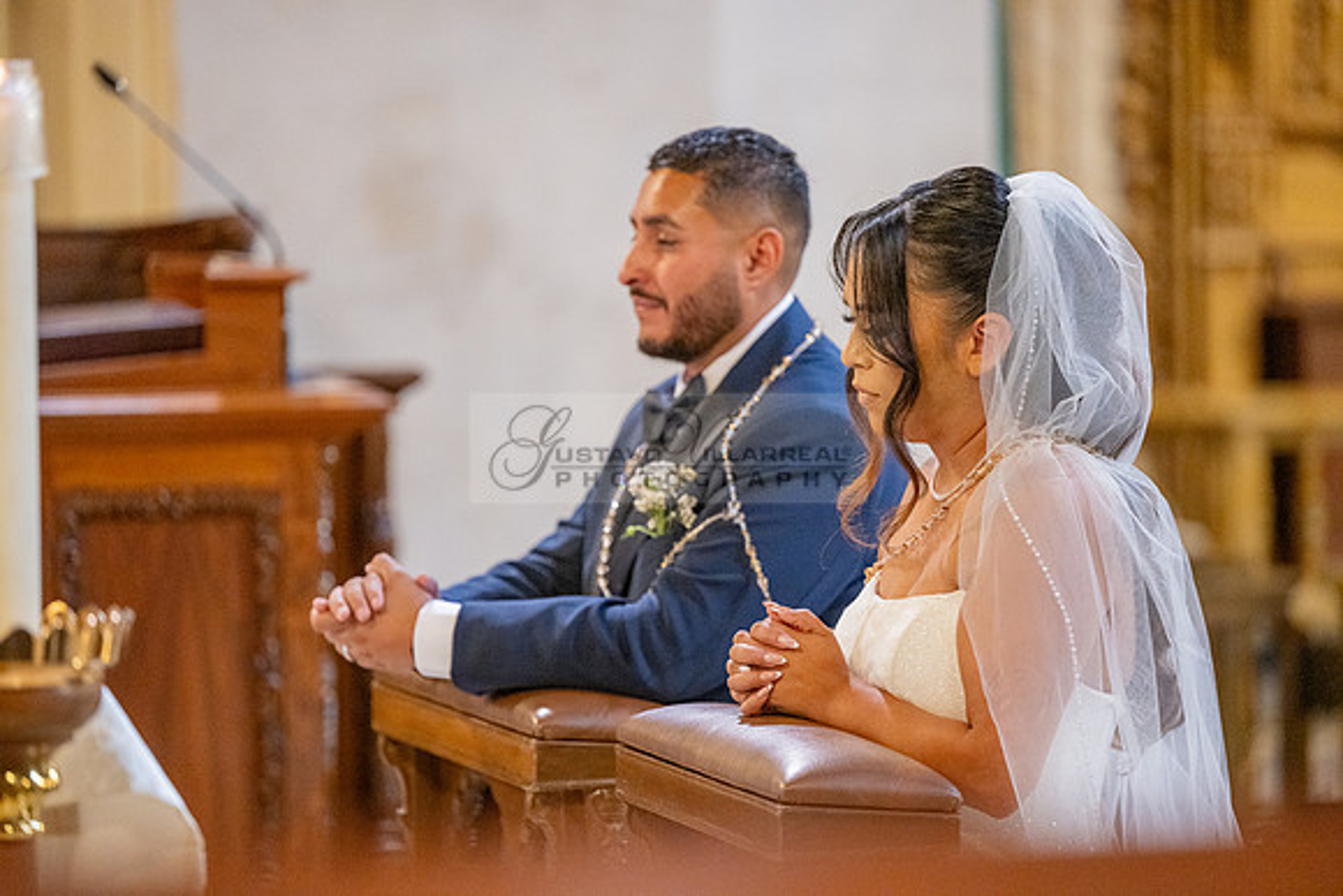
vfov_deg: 7.6
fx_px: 6716
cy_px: 448
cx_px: 672
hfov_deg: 11.4
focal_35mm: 180
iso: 2000
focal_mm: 180
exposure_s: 1/200
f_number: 2.8
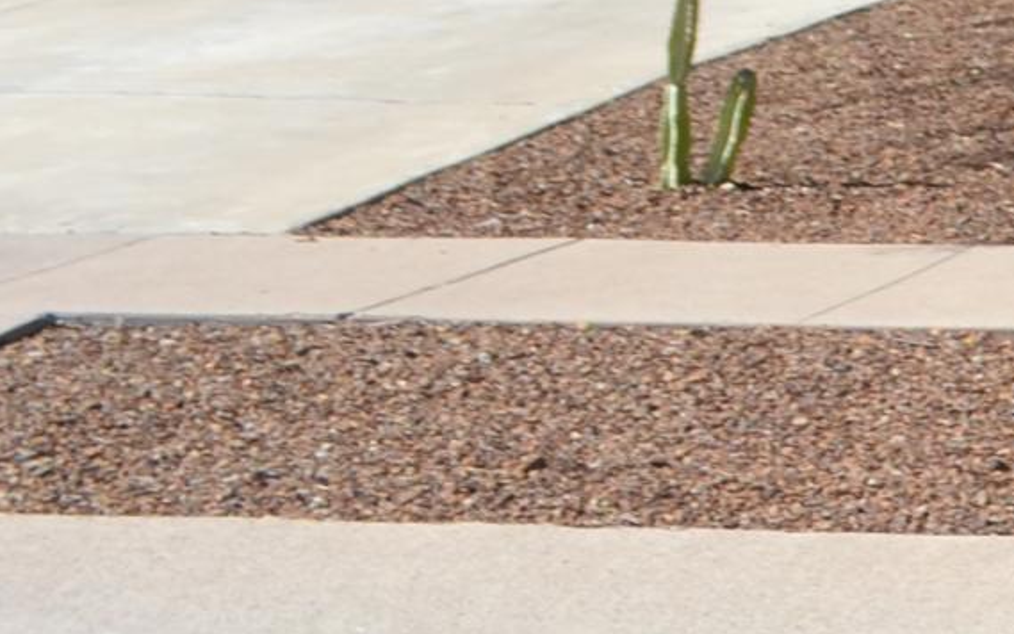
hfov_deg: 11.4
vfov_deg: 8.4
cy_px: -800
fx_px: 4008
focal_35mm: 145
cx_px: 2602
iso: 100
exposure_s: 1/200
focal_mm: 18
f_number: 7.1
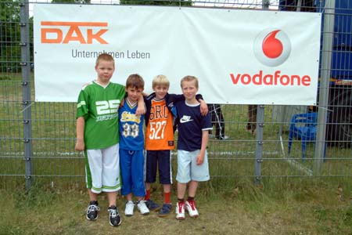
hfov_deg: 55.1
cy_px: 118
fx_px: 337
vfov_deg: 38.4
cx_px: 176
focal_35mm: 34
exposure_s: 1/250
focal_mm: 23
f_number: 9.5
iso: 400
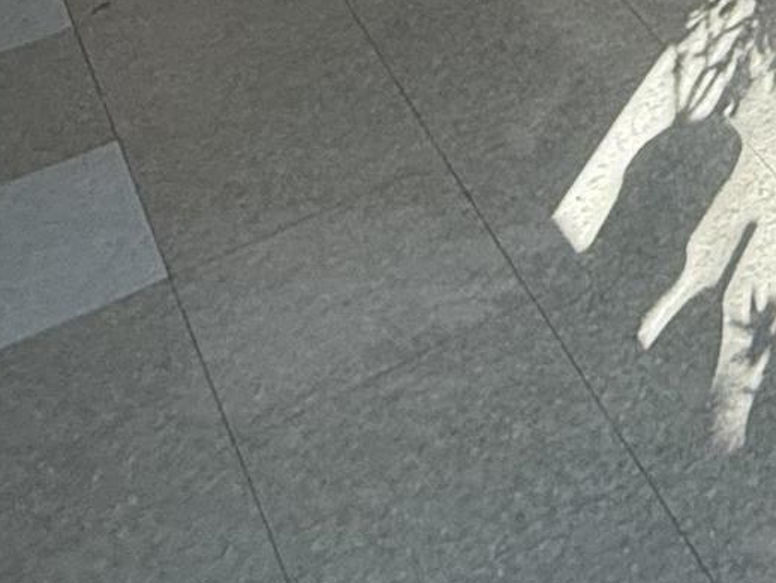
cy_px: -919
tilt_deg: -5.7
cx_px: 1281
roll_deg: -1.6
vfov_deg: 12.6
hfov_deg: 19.4
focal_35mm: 83
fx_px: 1862
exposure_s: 1/120
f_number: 2.2
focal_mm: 2.22
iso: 250
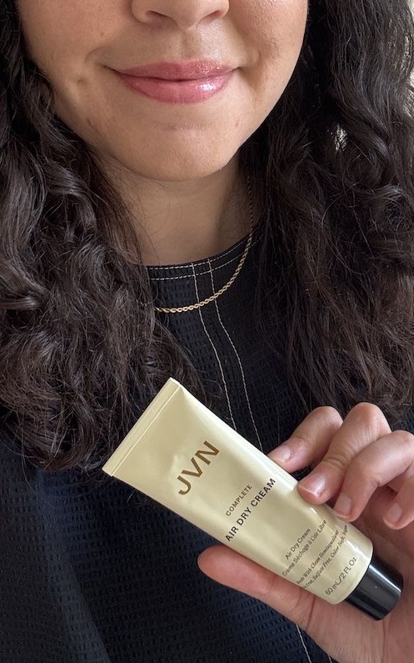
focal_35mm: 48
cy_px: 168
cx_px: 178
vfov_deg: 40.7
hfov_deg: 26.8
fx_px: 866
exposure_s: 1/88
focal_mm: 2.69
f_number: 1.9
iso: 80
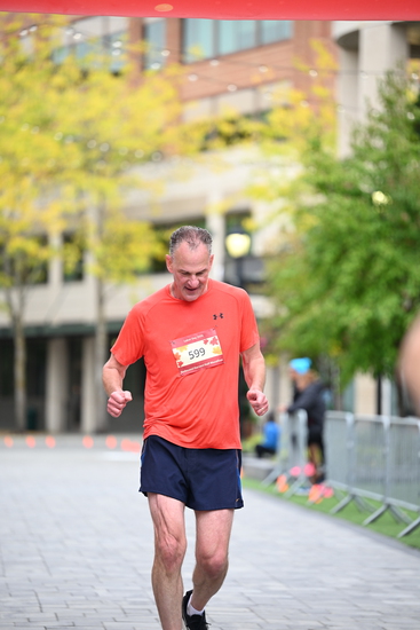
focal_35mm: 150
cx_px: 210
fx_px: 2623
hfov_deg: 9.2
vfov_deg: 13.7
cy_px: 315
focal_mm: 150
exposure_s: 1/1600
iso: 640
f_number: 2.8
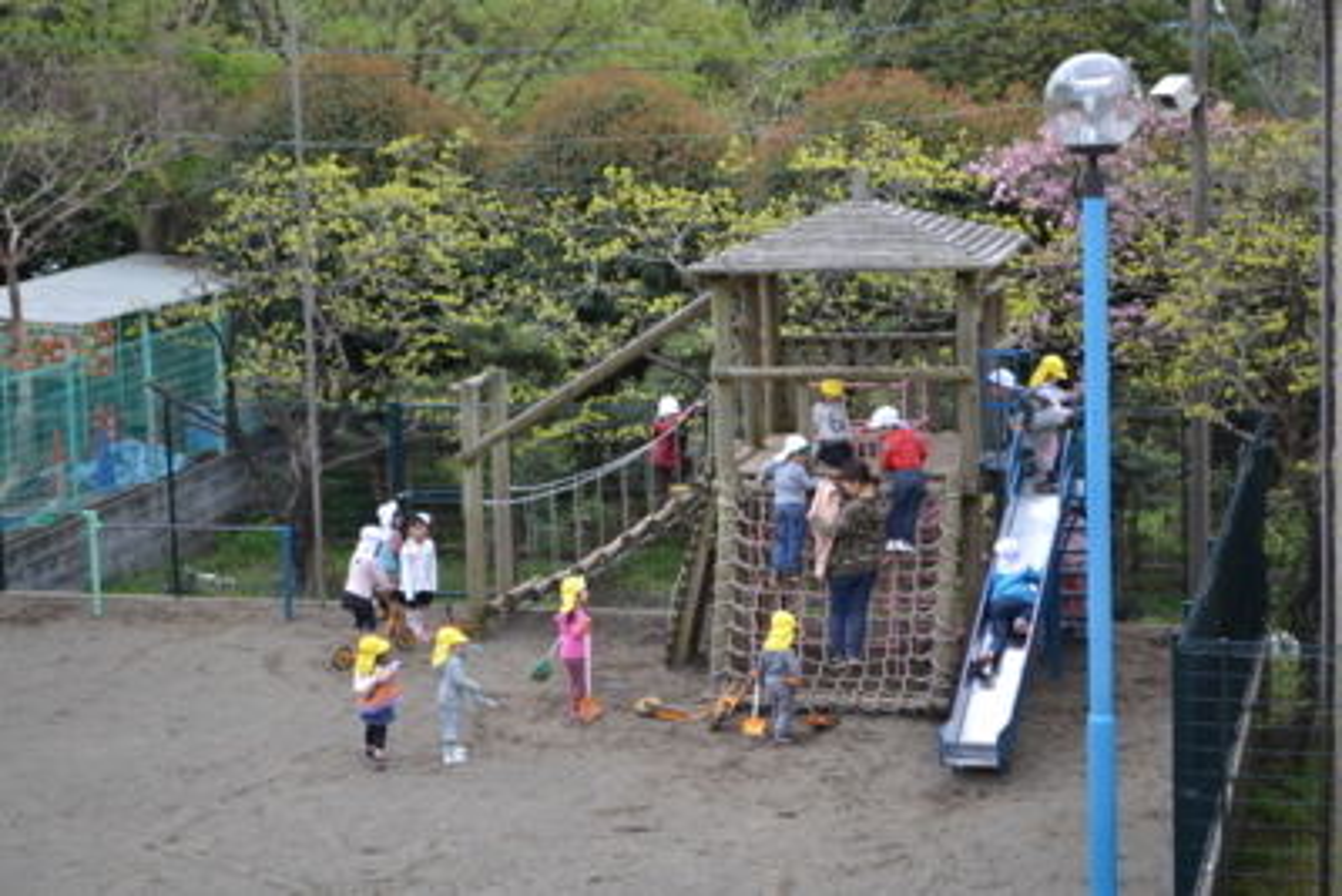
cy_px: 448
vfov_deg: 16.6
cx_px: 671
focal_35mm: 82
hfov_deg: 24.6
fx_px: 3076
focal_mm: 55
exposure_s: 1/125
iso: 160
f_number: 5.6
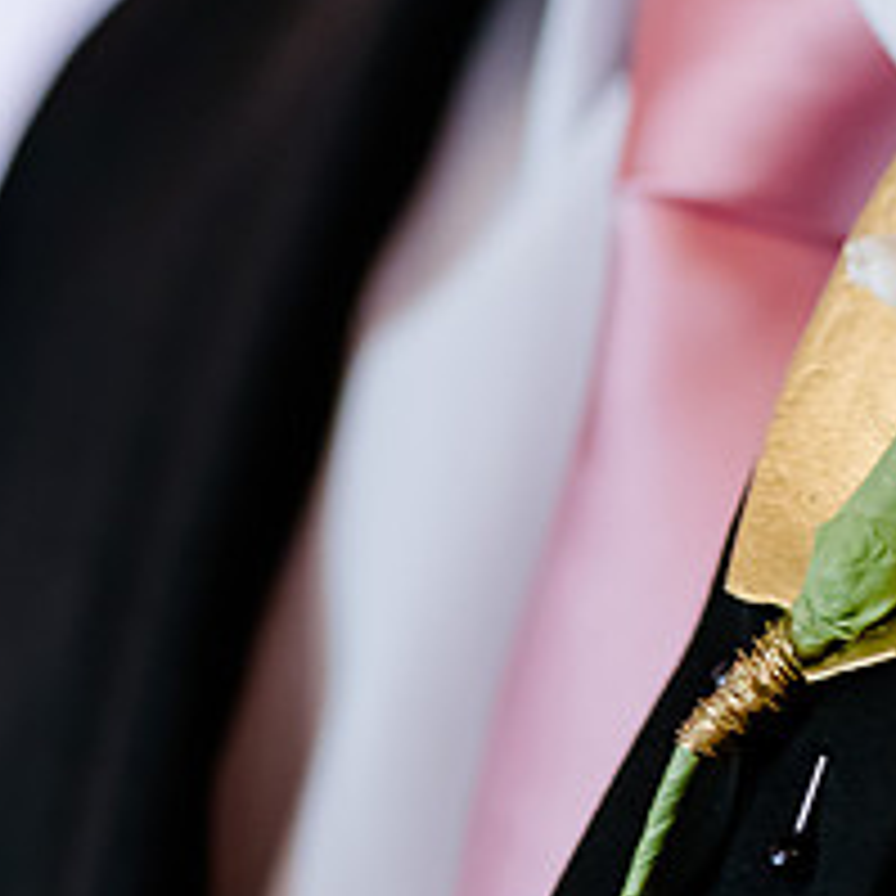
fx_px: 9459
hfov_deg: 5.4
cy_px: 305
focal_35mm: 323
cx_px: 792
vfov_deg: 5.4
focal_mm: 105
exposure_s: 1/200
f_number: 3
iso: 2000
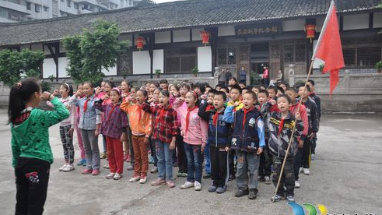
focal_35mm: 34
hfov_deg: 58.7
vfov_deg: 35.1
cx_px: 191
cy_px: 108
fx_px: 340
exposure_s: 1/125
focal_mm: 21
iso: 220
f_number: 5.6
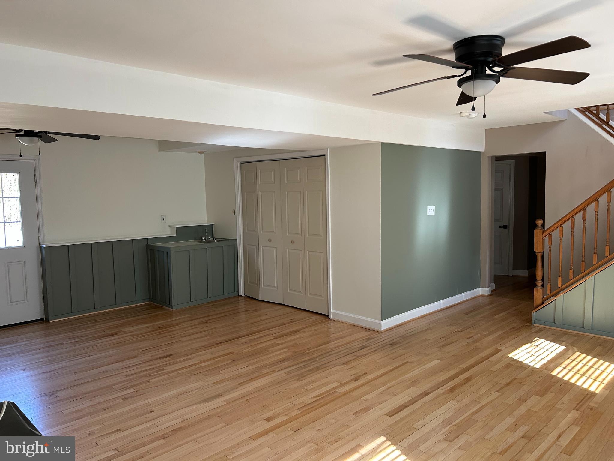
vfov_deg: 53.1
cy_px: 230
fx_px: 461
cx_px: 307
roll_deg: +1.9
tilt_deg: -4.2
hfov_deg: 67.3
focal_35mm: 26
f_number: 1.5
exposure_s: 1/108
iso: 125
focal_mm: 5.7
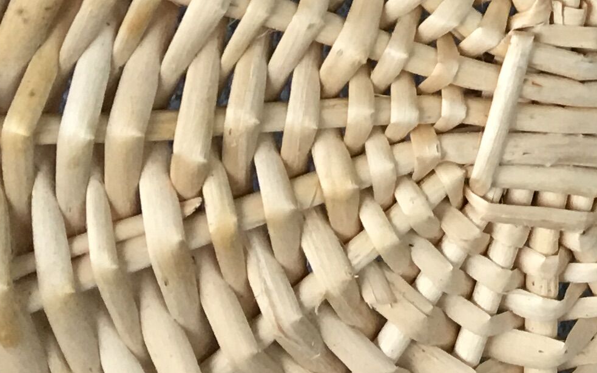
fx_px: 2050
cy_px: -315
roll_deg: -0.2
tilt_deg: -23.2
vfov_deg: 9.8
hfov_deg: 15.4
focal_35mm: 126
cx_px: 884
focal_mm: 4.15
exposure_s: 1/33
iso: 64
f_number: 2.2
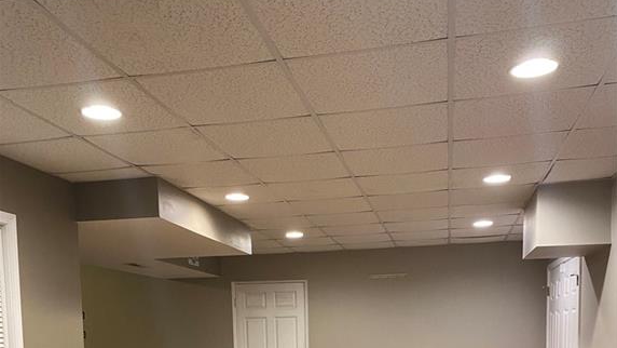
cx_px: 310
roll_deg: +0.8
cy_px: 403
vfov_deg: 27.8
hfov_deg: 52.8
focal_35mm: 38
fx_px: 622
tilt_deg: -5.2
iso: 320
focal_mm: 4.25
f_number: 1.8
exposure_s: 1/60
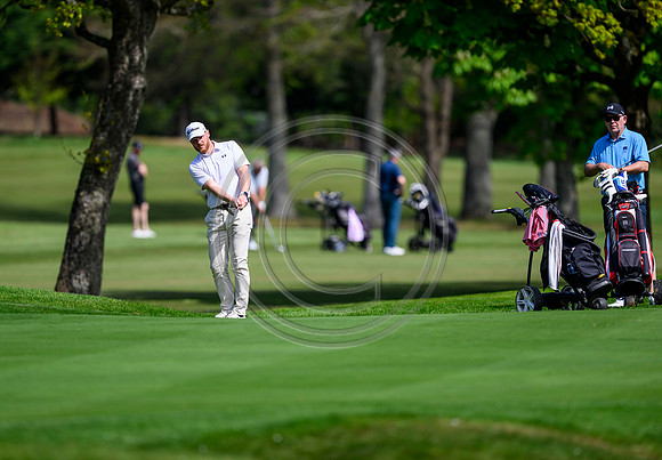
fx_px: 8031
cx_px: 300
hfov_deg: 4.7
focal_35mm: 431
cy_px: 219
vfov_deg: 3.3
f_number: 3.5
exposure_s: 1/6400
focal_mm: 400
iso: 500
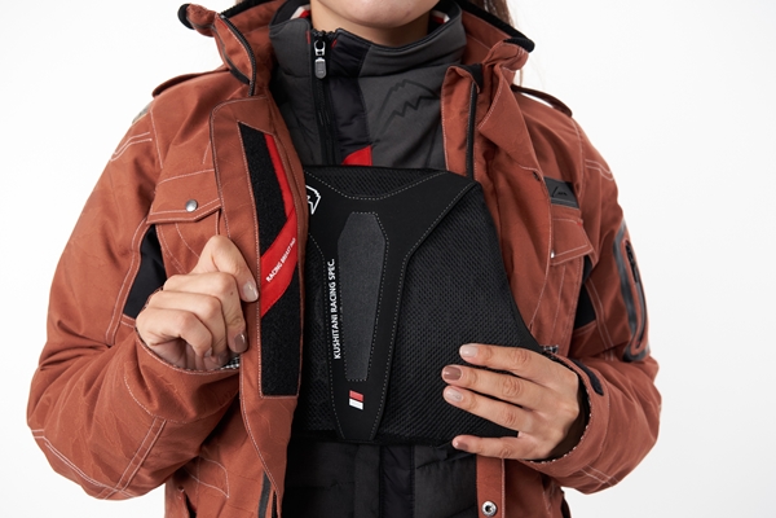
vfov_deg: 35.1
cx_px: 388
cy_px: 259
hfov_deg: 50.7
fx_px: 819
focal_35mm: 38
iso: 1250
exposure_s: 1/80
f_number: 6.3
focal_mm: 38
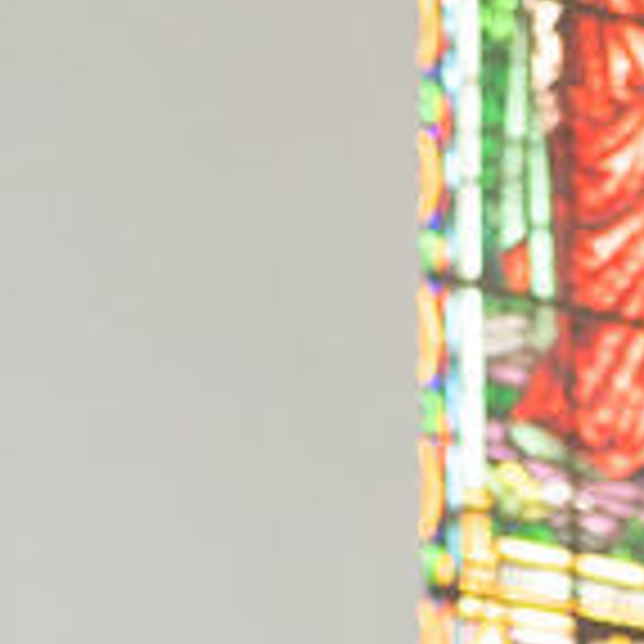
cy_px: 1515
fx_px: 6799
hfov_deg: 5.4
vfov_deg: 5.3
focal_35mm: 323
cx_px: 630
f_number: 2.8
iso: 640
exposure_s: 1/160
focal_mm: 35
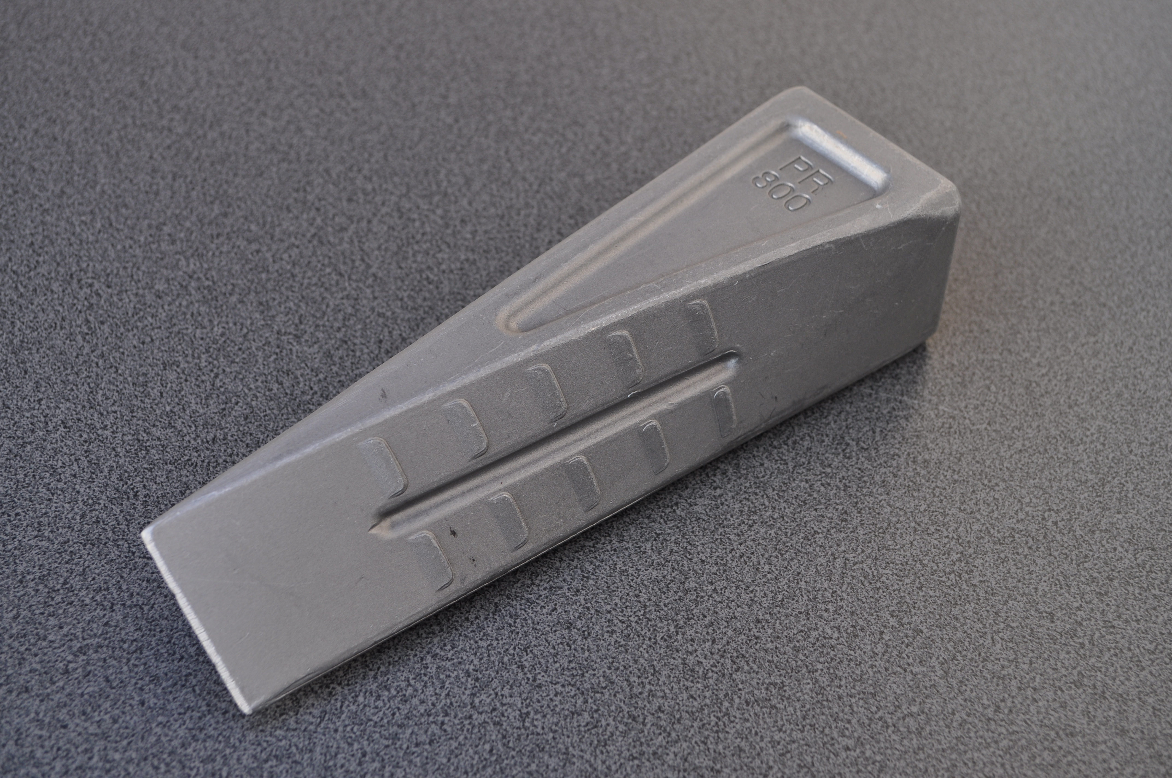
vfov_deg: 25.7
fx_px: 1707
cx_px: 586
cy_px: 389
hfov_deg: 37.9
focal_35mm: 52
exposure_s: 1/180
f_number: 6.7
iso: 200
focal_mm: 35
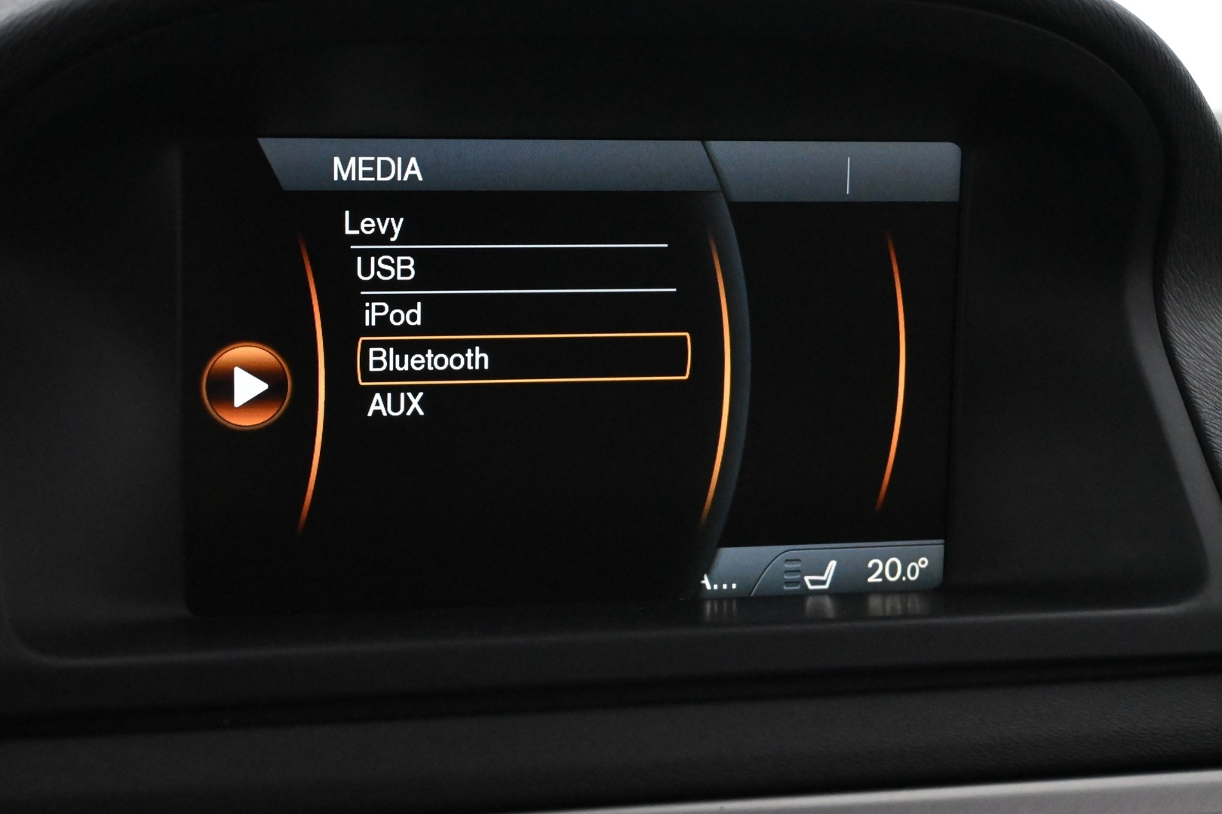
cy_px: 407
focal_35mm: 66
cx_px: 611
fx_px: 2240
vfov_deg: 20.6
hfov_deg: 30.5
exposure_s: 1/80
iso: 10000
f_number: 6
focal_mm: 44
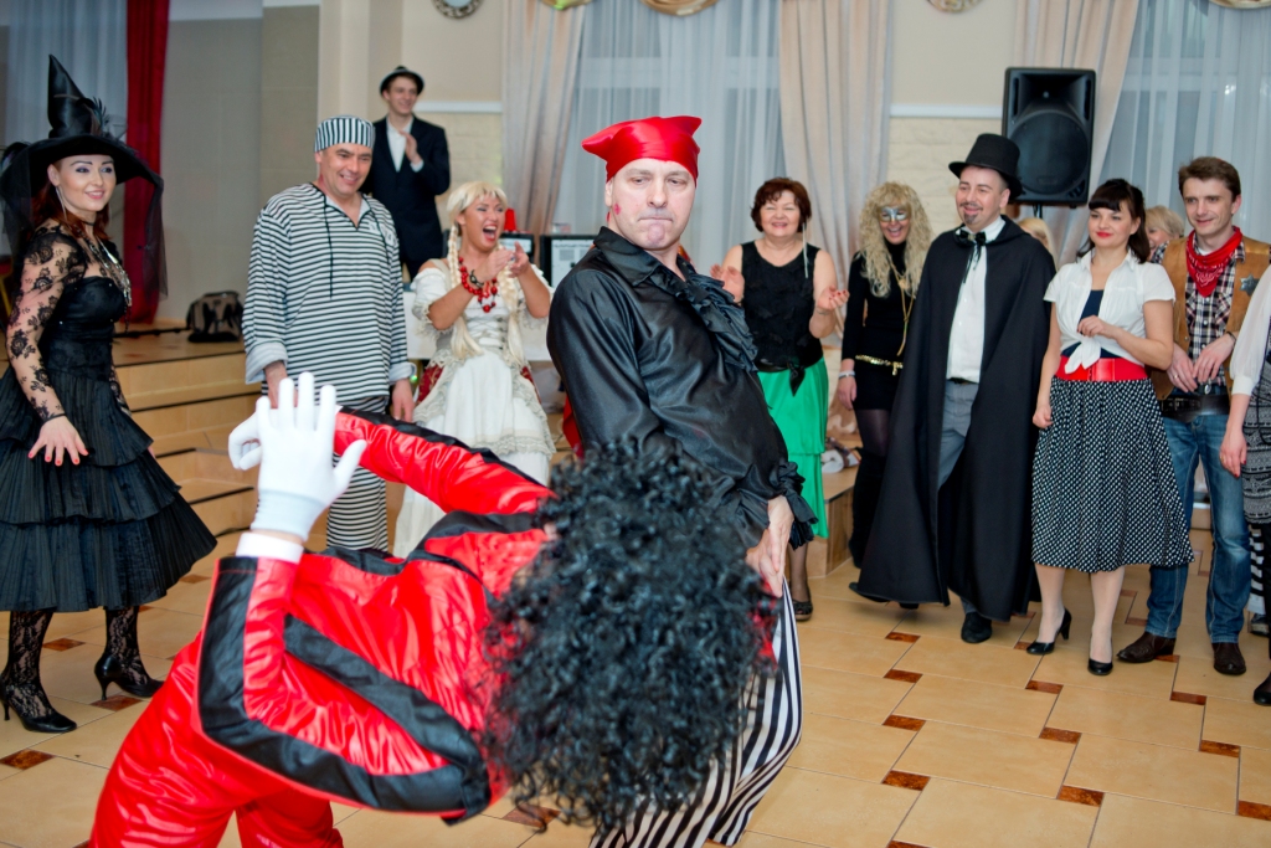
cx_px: 636
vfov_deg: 37.9
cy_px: 424
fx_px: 1236
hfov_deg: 54.4
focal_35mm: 35
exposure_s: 1/320
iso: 320
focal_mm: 35
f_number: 2.8
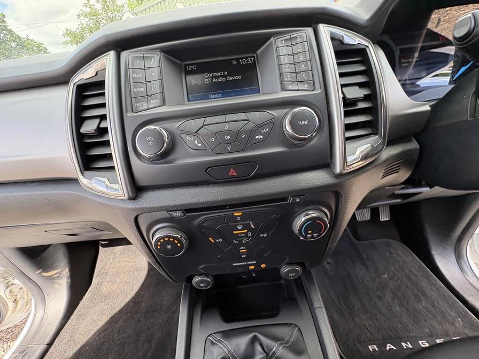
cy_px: 180
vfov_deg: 85.7
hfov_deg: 102.1
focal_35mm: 14
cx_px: 240
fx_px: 194
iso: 125
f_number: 2.2
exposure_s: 1/106
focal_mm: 2.22
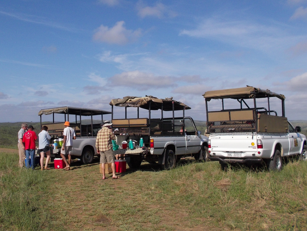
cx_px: 142
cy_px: 81
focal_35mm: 38
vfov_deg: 37.4
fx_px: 337
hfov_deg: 48.9
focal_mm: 4.1
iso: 80
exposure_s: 1/1499
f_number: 3.3
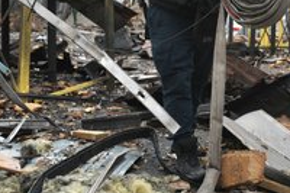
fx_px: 483
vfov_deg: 22.0
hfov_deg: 33.4
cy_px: 15
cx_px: 141
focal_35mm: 60
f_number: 4
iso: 200
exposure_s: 1/323
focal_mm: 30
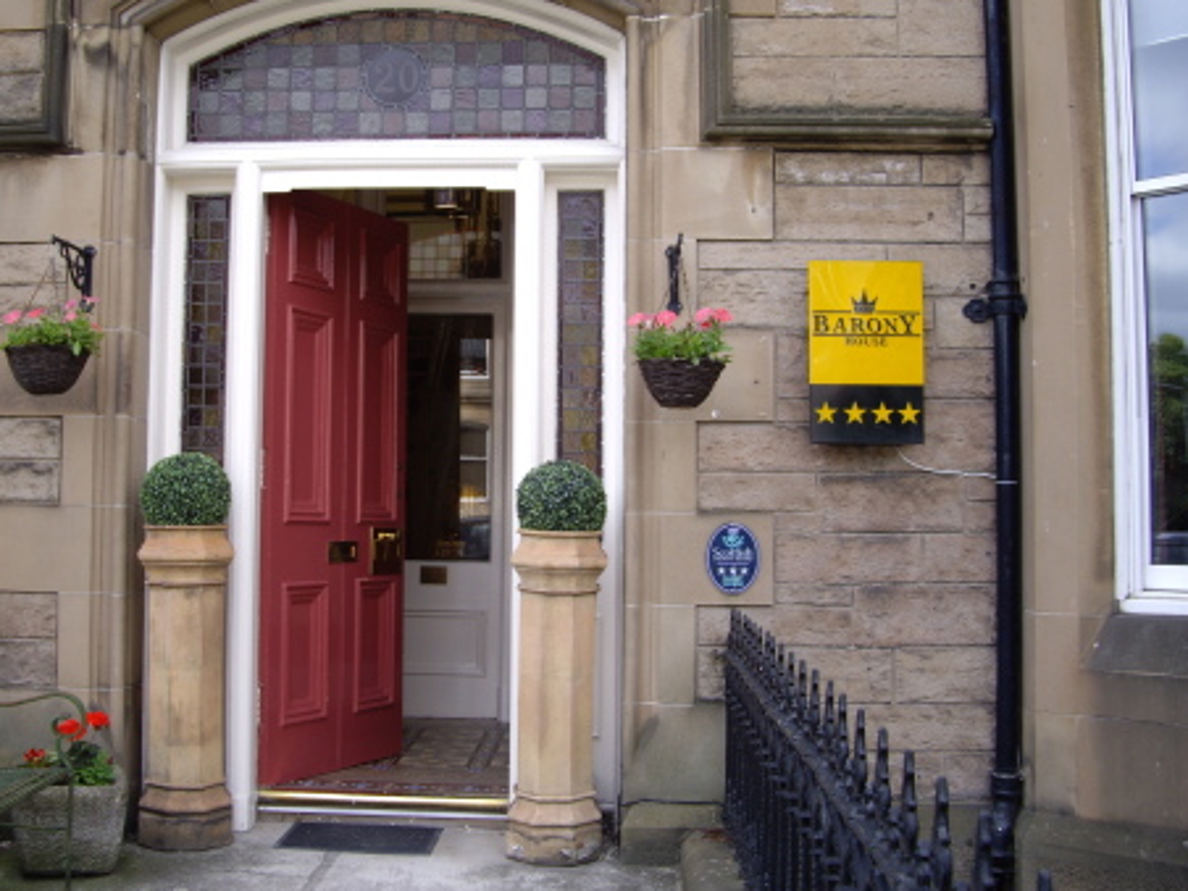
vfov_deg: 33.6
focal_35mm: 43
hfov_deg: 43.8
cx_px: 523
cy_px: 423
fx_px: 1476
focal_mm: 7.9
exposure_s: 1/200
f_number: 2.8
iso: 64
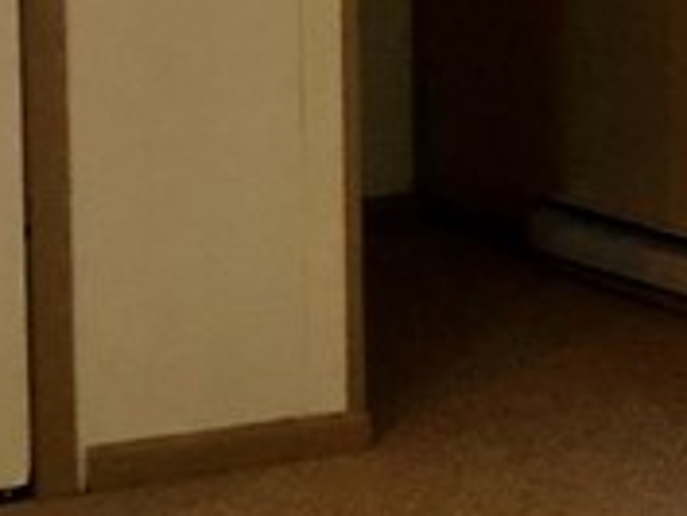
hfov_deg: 11.7
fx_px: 3217
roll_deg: -0.1
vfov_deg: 9.1
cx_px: 1005
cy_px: 58
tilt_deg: -6.2
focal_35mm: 162
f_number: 1.8
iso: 100
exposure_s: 1/4
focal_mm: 4
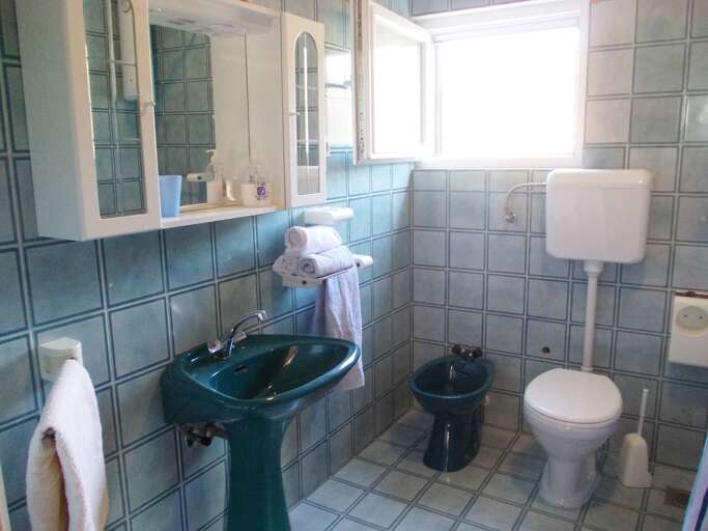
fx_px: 573
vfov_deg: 49.7
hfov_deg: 63.5
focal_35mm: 28
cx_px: 354
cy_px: 266
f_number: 2.7
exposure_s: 1/25
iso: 180
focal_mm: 4
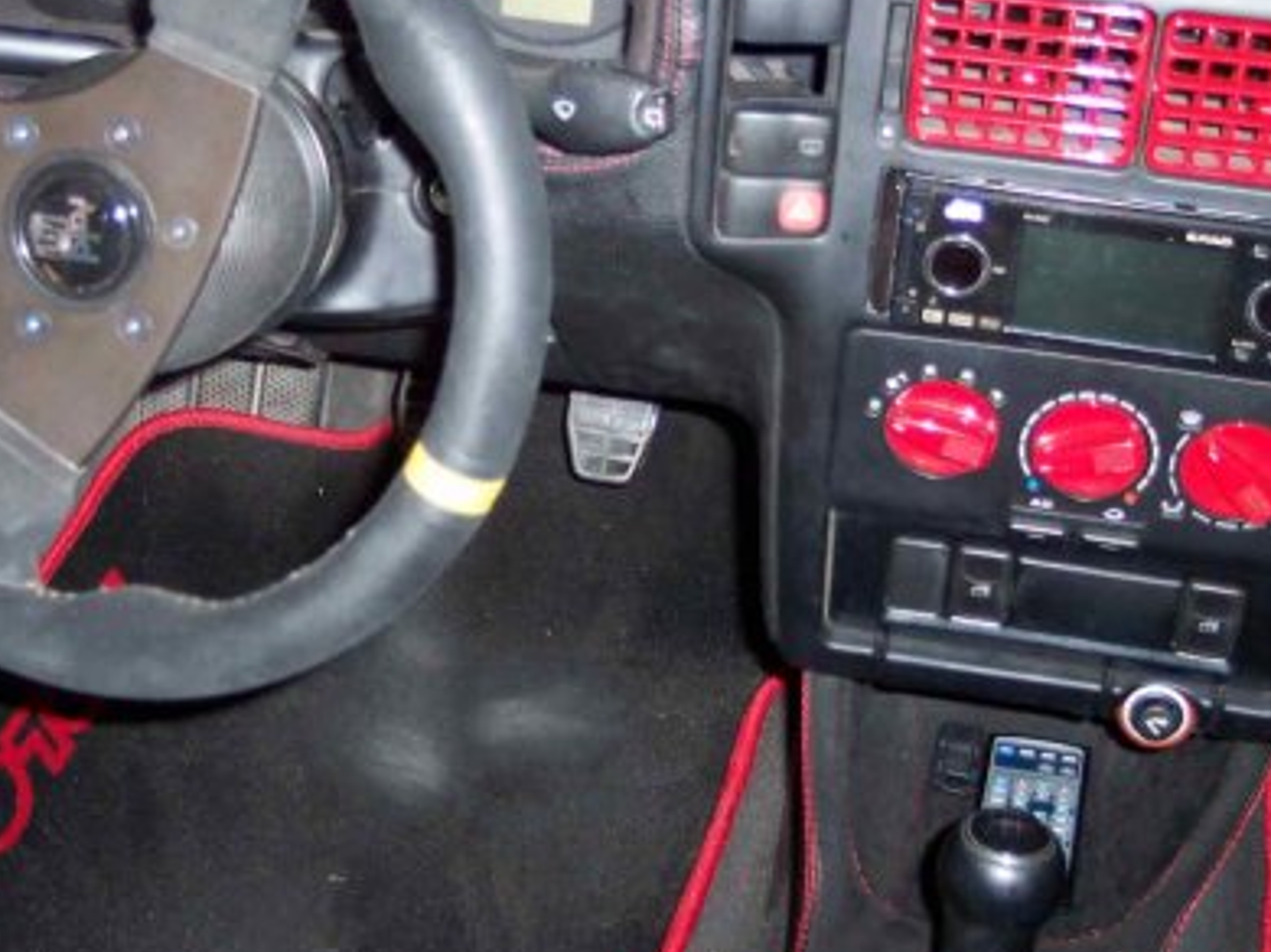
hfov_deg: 33.2
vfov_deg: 25.2
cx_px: 528
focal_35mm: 58
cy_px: 424
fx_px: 2128
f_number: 2.8
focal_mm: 8
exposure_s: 1/30
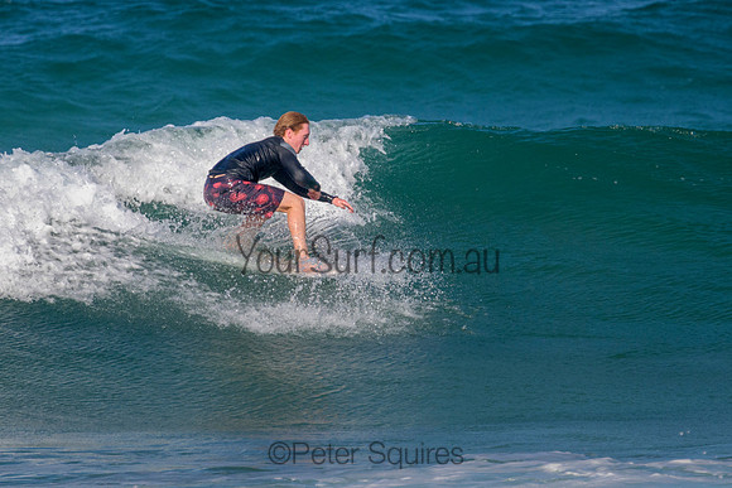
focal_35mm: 1095
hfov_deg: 1.9
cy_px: 154
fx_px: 22269
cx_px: 369
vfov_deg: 1.3
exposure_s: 1/2000
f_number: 11
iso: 1250
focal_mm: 800
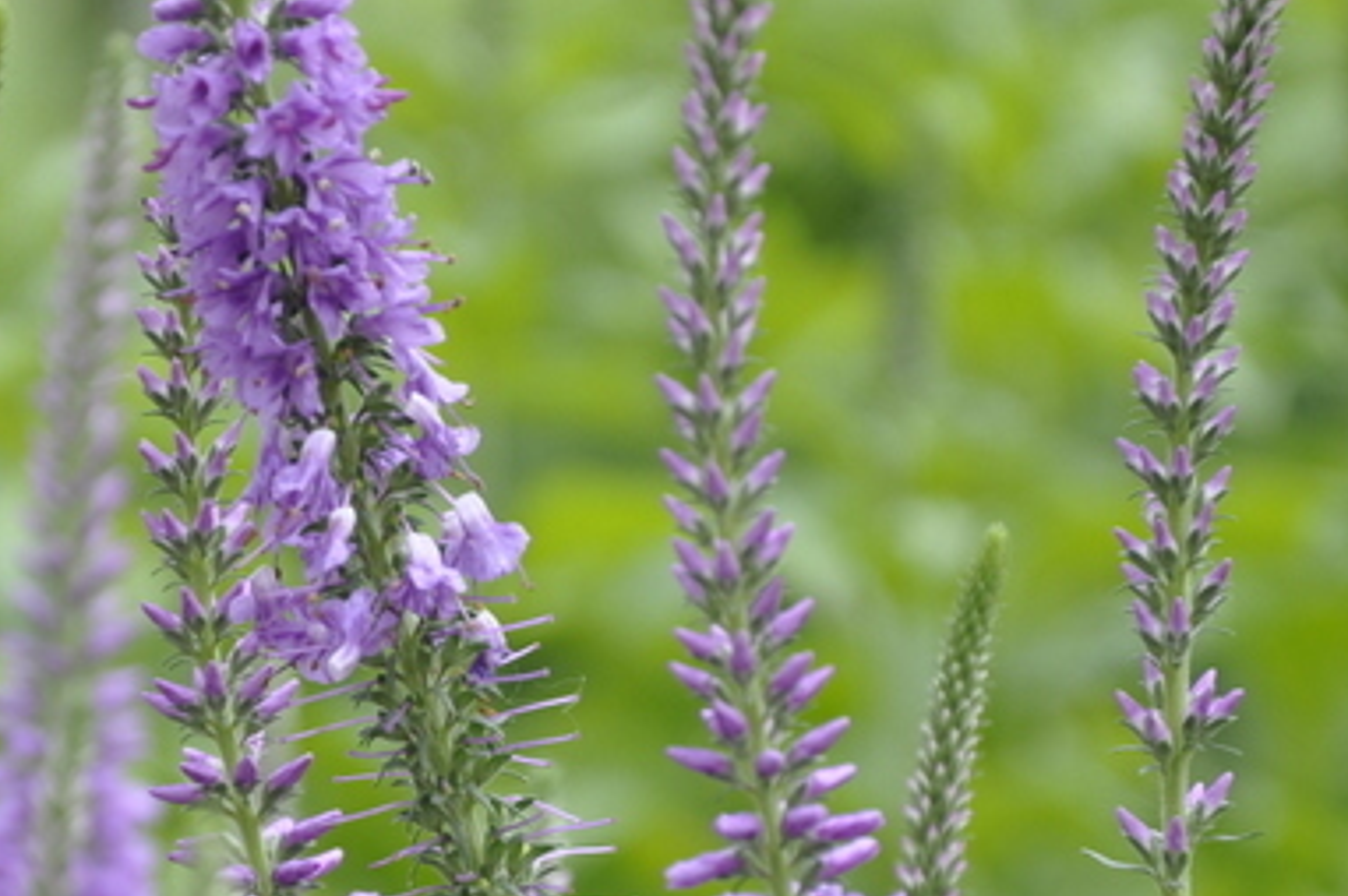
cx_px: 469
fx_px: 12348
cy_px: 892
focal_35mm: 330
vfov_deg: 4.2
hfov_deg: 6.2
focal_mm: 105
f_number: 6.7
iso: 200
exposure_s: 1/180
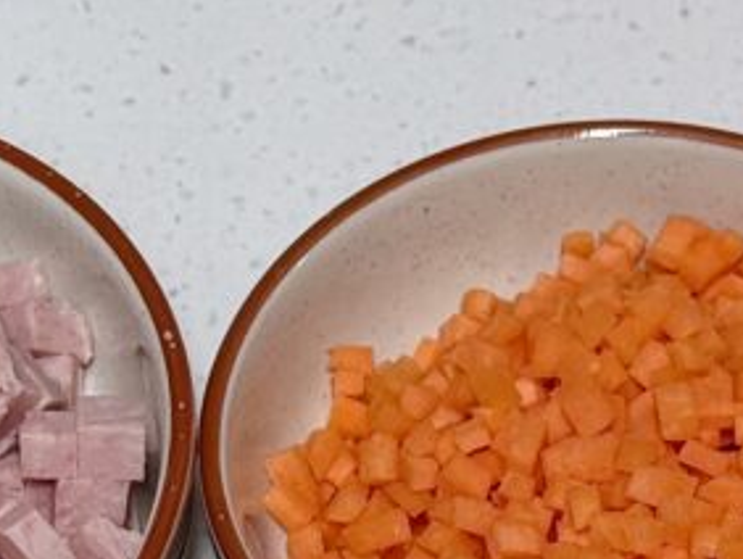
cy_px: 904
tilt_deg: -54.5
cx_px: 414
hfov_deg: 22.5
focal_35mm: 87
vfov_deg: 15.3
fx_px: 1869
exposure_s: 1/120
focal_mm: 6.76
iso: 125
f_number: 1.78
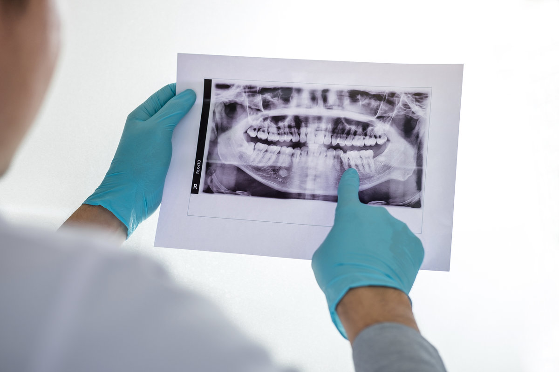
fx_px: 823
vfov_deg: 25.5
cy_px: 186
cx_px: 280
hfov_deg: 37.5
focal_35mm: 53
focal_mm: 35
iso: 200
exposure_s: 1/250
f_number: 2.8
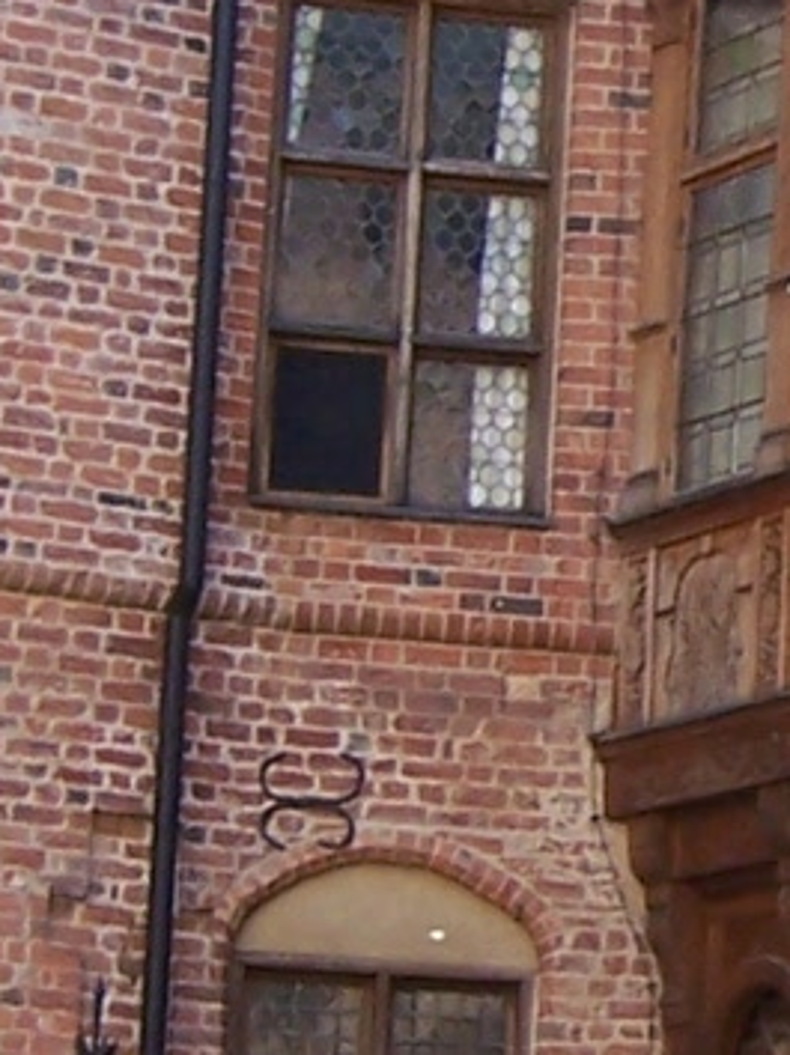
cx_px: 1207
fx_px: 5819
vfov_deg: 10.4
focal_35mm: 191
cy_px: 584
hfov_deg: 7.6
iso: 80
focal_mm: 5.5
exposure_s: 1/125
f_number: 3.4
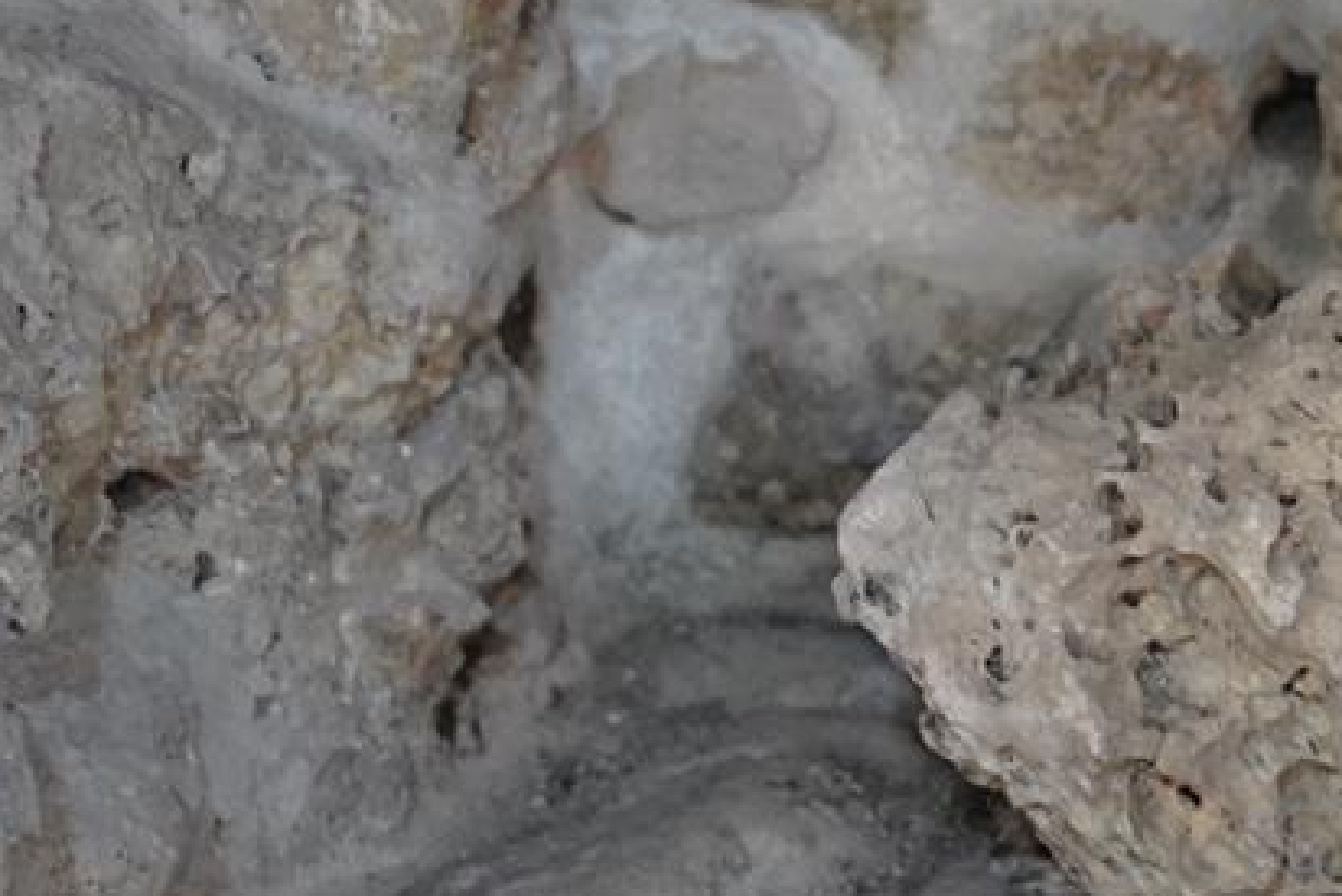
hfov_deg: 7.8
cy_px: 446
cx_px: 1769
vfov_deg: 5.2
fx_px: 9770
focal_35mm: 262
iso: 3200
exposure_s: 1/100
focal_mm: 75
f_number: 2.8
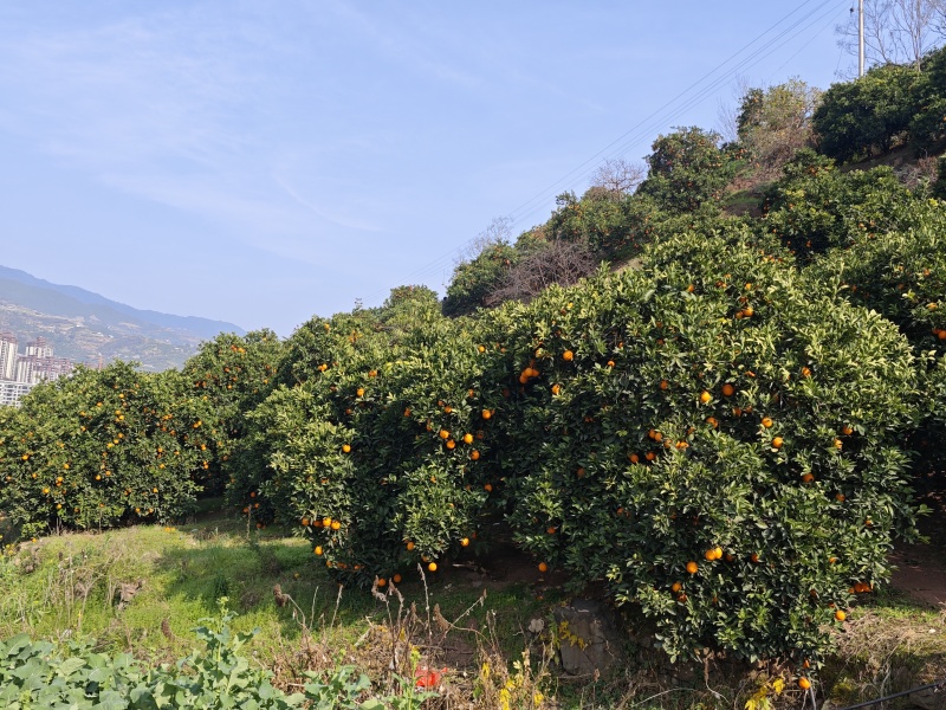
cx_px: 473
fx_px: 847
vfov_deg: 45.4
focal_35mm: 31
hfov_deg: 58.4
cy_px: 355
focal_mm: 6.55
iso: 50
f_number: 1.6
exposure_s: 1/1421
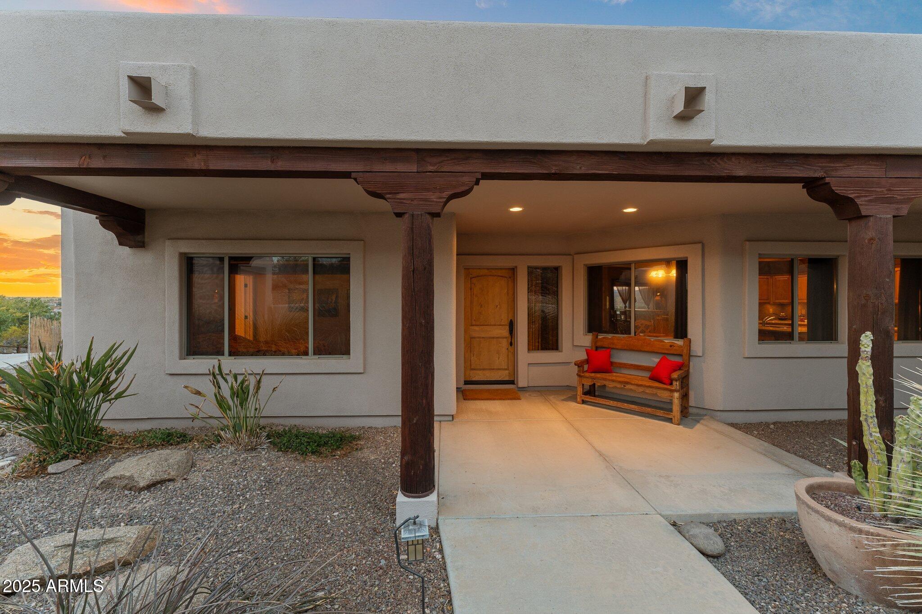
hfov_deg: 104.3
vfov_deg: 81.2
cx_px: 461
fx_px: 359
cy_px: 307
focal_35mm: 14
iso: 400
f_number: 8
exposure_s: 1/5
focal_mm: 14
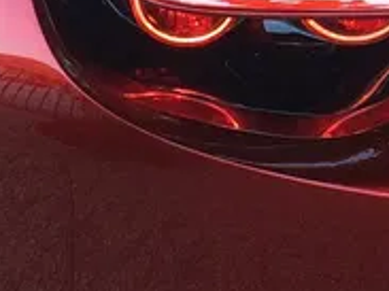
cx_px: 782
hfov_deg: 9.7
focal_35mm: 190
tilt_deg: -25.5
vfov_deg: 7.8
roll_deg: +1.5
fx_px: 2134
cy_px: -30
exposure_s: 1/100
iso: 40
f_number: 2.2
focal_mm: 4.15
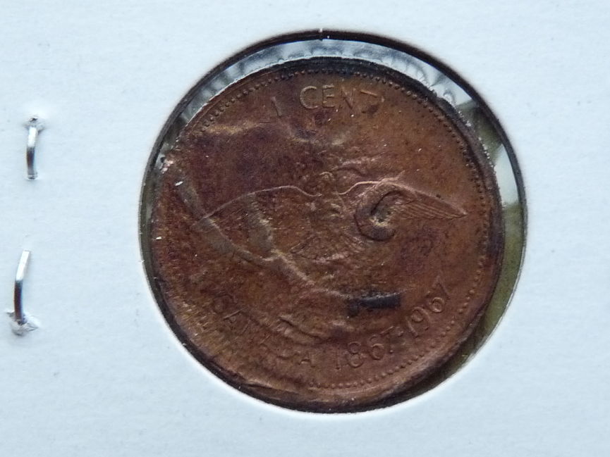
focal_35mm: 111
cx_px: 305
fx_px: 1956
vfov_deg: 13.3
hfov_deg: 17.7
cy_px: 228
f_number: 3.4
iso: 400
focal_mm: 11.1
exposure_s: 1/30
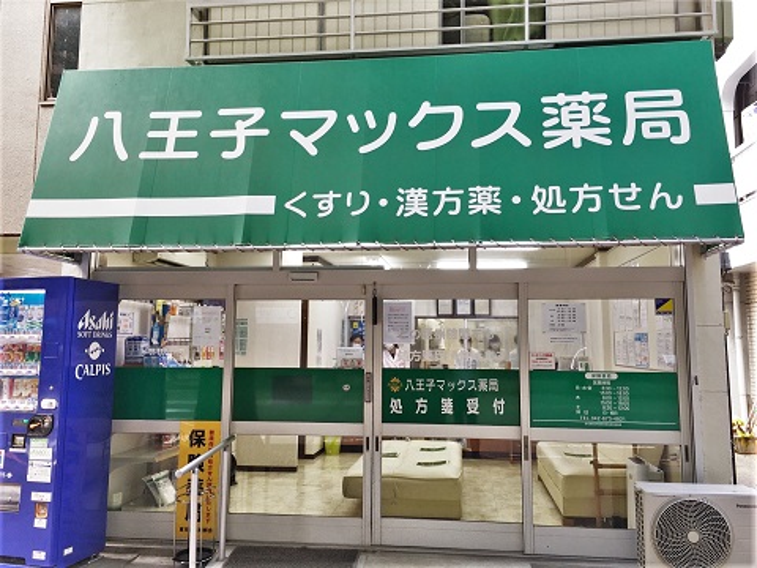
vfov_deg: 48.2
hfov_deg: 61.7
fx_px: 634
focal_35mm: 29
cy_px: 284
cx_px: 378
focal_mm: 4.15
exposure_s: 1/60
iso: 25
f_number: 2.2
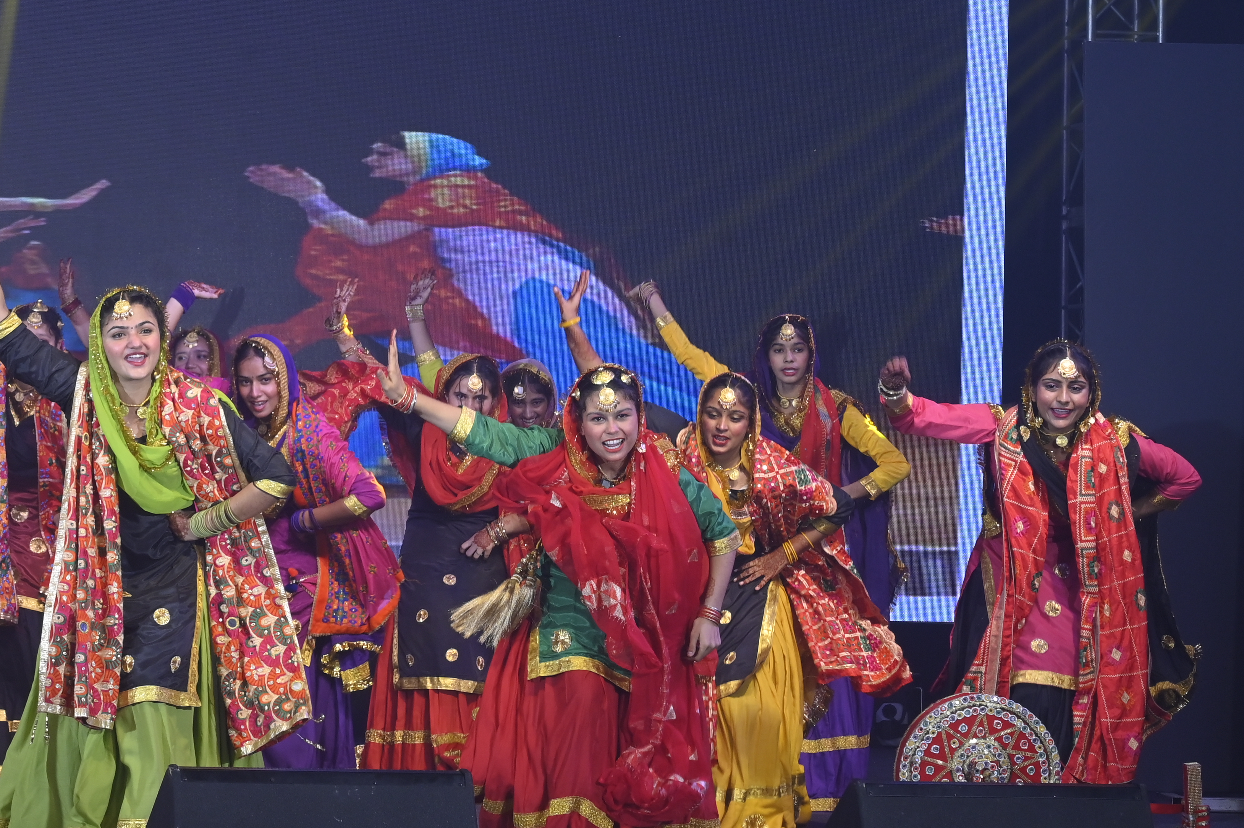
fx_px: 4489
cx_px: 169
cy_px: 360
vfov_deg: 10.5
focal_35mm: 130
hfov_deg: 15.6
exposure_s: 1/200
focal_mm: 70
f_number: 9
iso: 1000
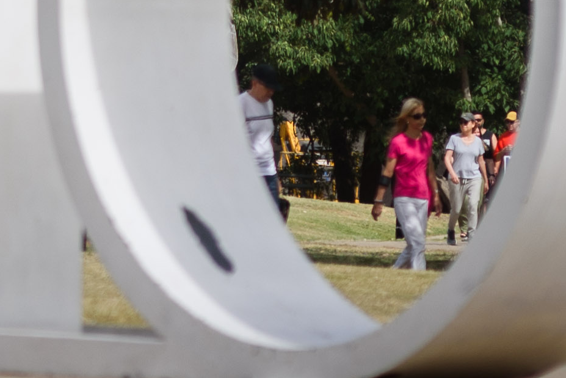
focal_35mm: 712
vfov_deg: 1.9
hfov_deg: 2.9
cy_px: -726
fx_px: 11199
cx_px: -229
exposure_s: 1/1600
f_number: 5
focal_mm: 112
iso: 125
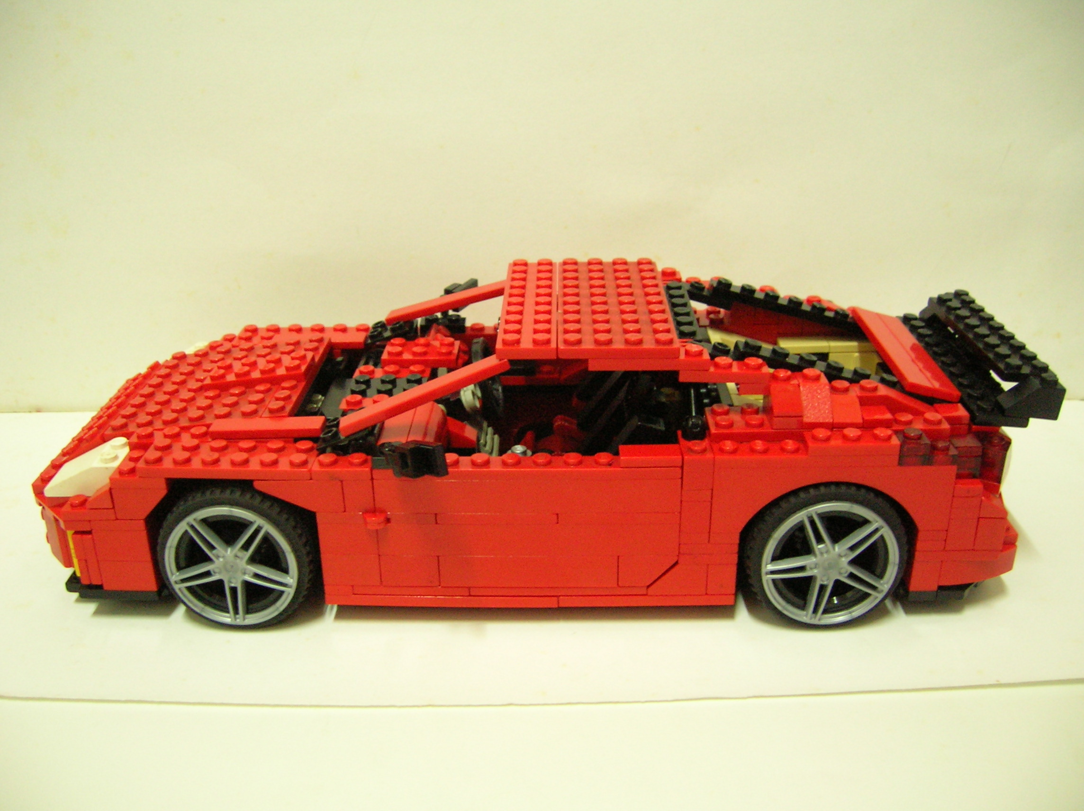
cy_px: 406
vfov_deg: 41.7
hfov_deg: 54.0
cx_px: 542
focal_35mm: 34
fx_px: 1064
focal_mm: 5.7
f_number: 2.9
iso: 192
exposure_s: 1/3.7
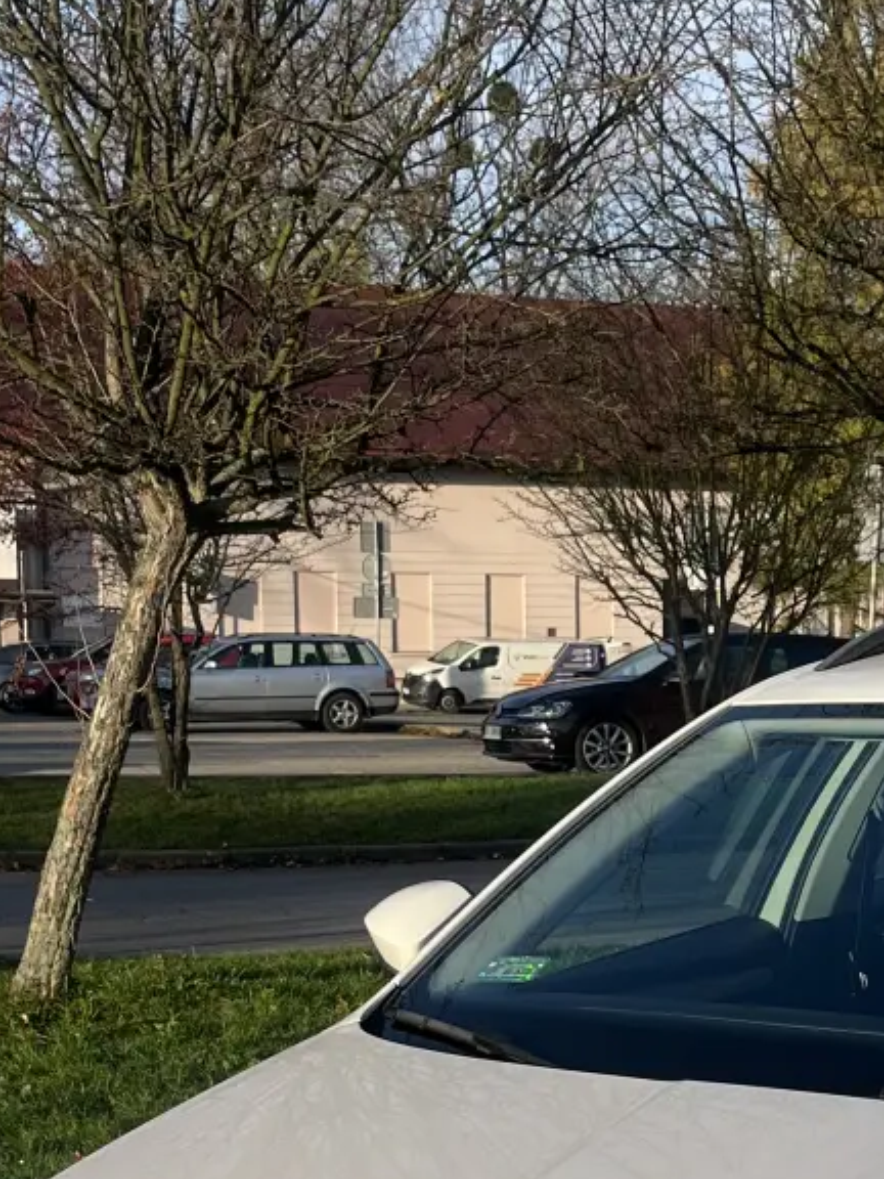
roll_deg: +0.5
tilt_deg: -7.2
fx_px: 2622
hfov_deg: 18.8
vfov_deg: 24.9
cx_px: 802
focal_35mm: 77
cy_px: 943
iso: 50
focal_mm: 5.1
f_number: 1.6
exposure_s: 1/2513
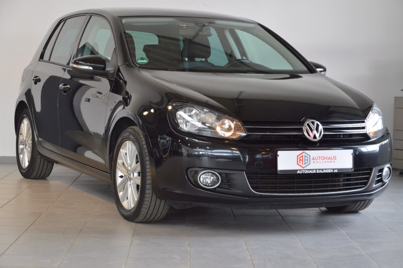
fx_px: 973
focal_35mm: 87
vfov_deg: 15.7
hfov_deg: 23.4
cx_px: 202
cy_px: 134
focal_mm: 58
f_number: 5
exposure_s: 1/60
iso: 800
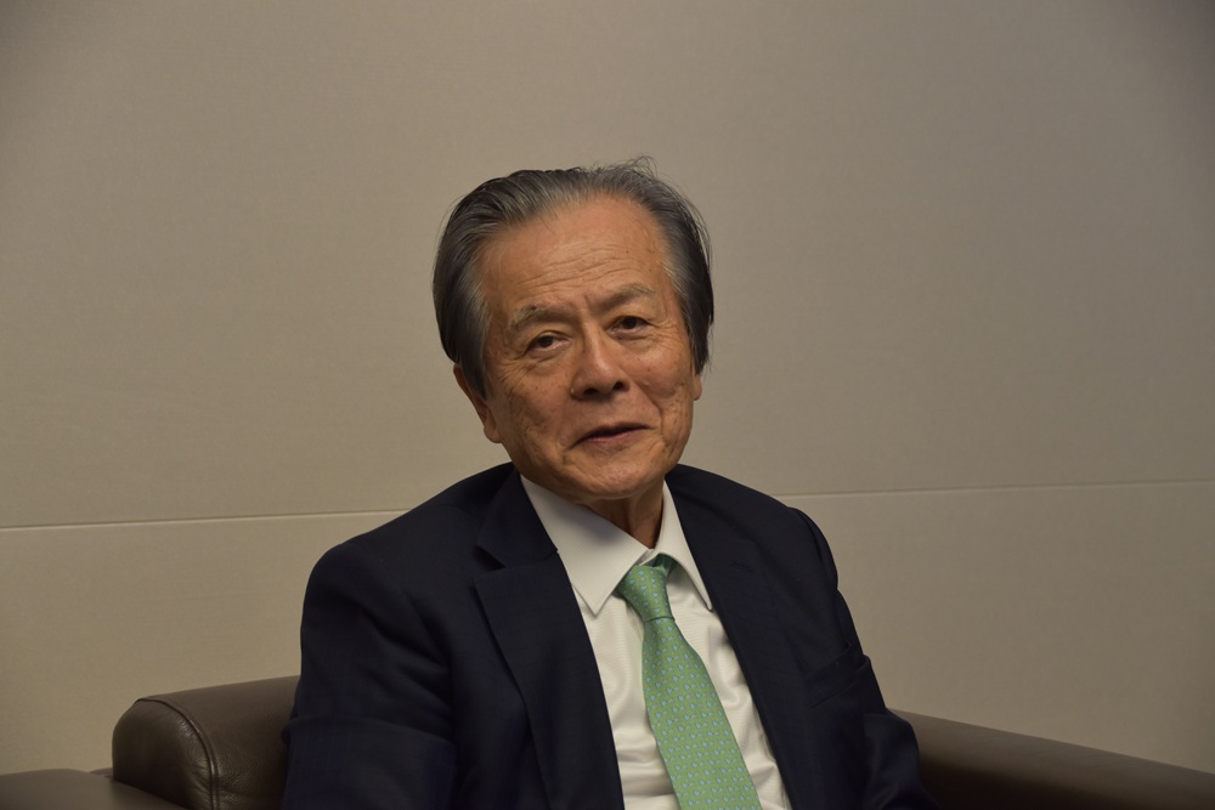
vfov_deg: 14.7
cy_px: 405
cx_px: 608
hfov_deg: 21.9
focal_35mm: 93
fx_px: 3139
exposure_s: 1/60
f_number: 4.8
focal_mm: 62
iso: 500
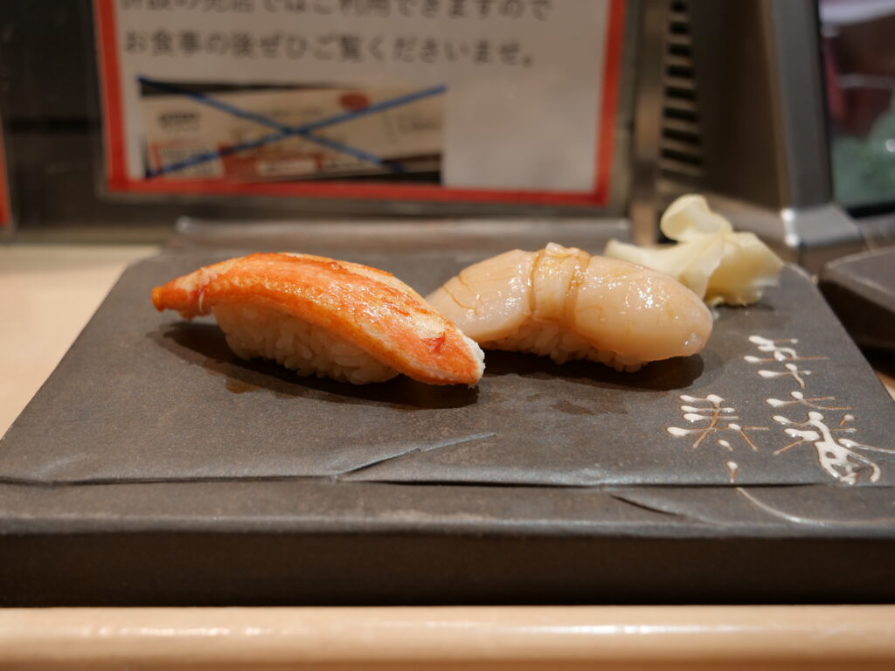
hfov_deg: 42.9
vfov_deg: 32.9
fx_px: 1138
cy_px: 336
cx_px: 448
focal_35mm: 44
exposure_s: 1/60
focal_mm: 22
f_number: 3.3
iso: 250
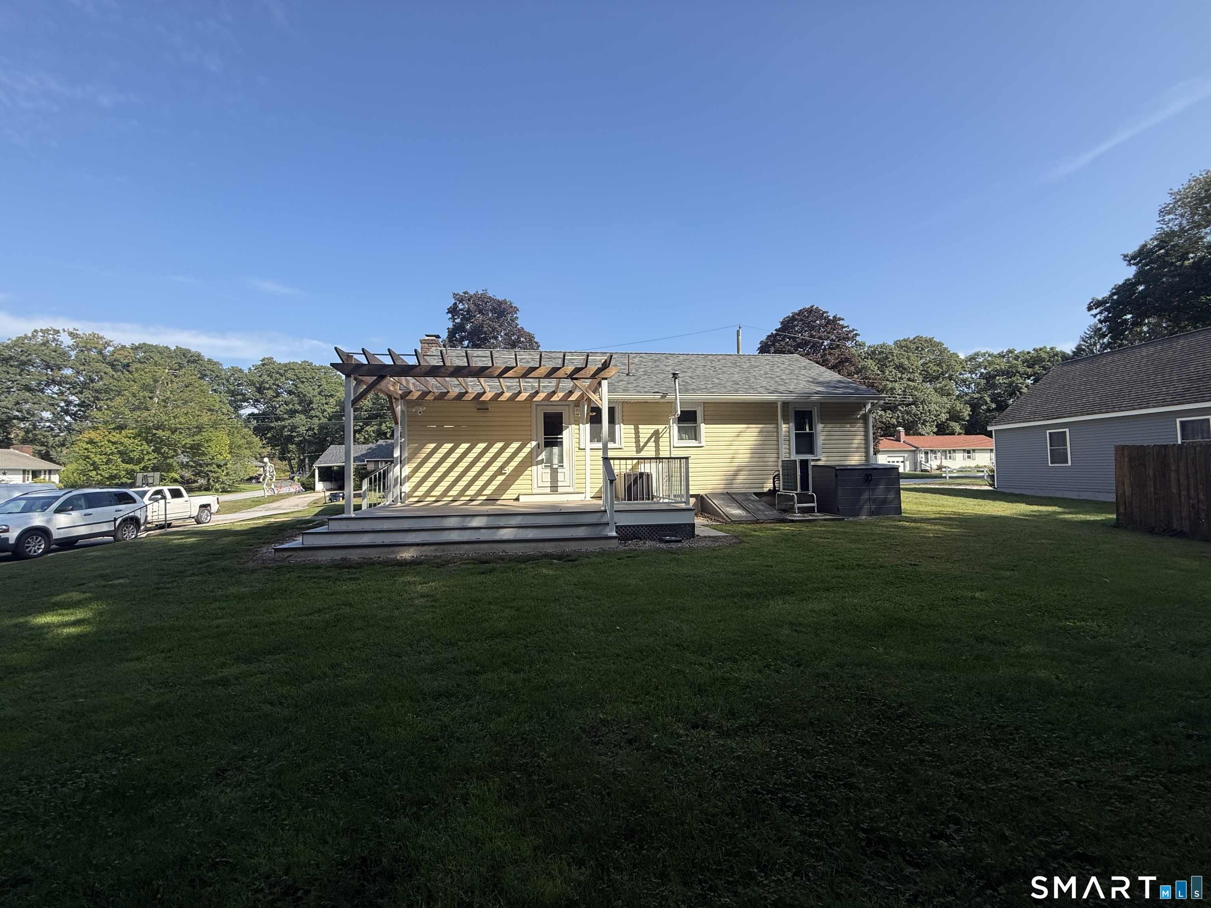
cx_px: 606
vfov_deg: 85.7
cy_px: 454
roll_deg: +0.6
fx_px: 490
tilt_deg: +2.1
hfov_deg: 102.1
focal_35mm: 14
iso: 50
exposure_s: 1/1068
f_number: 2.2
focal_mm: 2.22
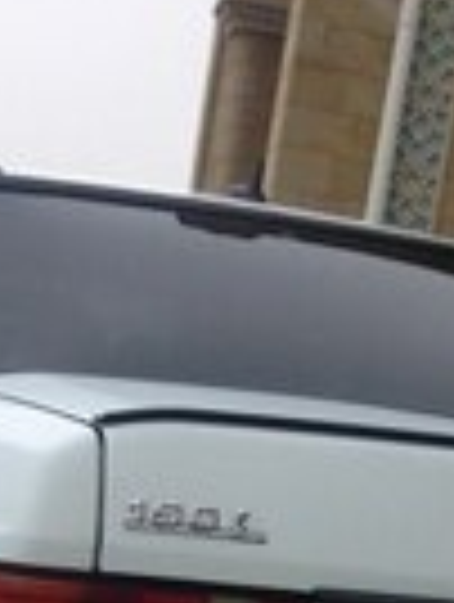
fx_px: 2127
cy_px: 976
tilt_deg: -9.6
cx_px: 189
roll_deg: -10.5
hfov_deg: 12.2
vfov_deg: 14.7
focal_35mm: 122
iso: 50
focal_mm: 4.12
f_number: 2.4
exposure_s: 1/206
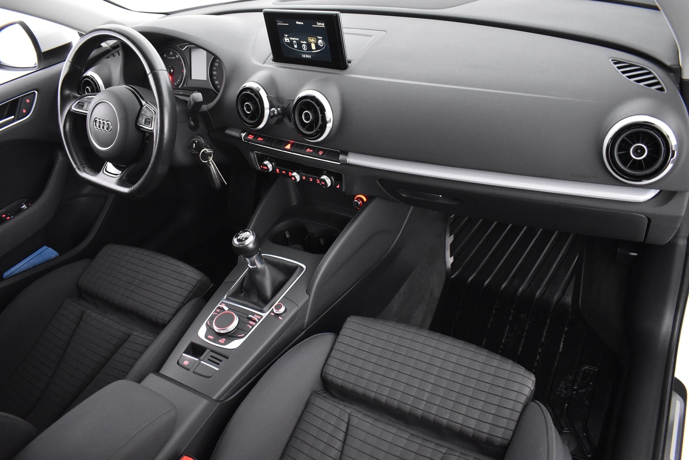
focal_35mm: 27
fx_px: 517
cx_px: 344
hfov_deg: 67.4
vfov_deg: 47.9
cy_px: 230
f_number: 3.5
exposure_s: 1/20
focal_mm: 18
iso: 3200
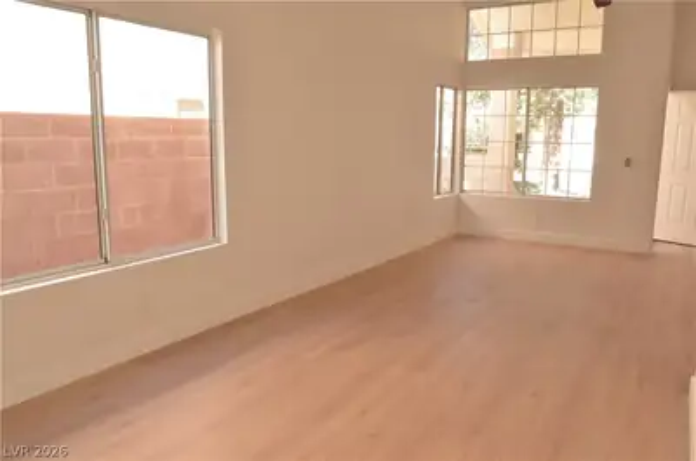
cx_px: 348
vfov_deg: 47.7
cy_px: 230
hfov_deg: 67.5
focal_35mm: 27
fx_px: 521
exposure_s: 1/80
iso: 200
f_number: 4.5
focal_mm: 18
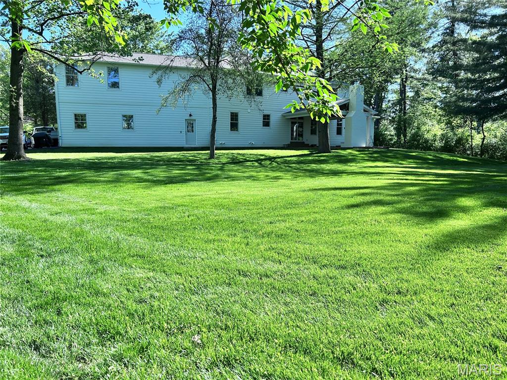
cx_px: 254
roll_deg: +0.6
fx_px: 381
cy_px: 190
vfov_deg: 53.1
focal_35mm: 26
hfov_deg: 67.3
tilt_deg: -6.0
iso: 50
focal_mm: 5.7
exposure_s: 1/1468
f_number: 1.5
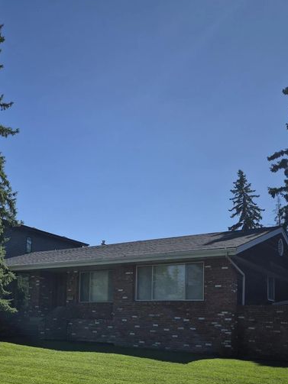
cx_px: 60
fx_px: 433
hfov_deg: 35.7
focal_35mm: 39
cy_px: 289
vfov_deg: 46.1
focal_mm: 5.4
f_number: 1.8
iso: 25
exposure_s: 1/1720
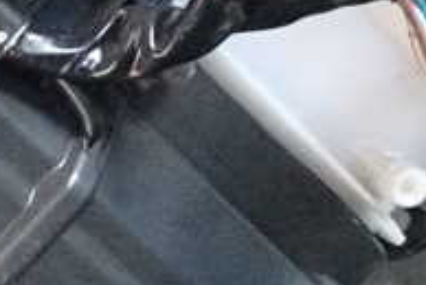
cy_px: 221
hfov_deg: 16.0
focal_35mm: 122
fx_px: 1446
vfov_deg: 11.2
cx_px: -110
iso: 6400
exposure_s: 1/125
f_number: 2.7
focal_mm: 6.83
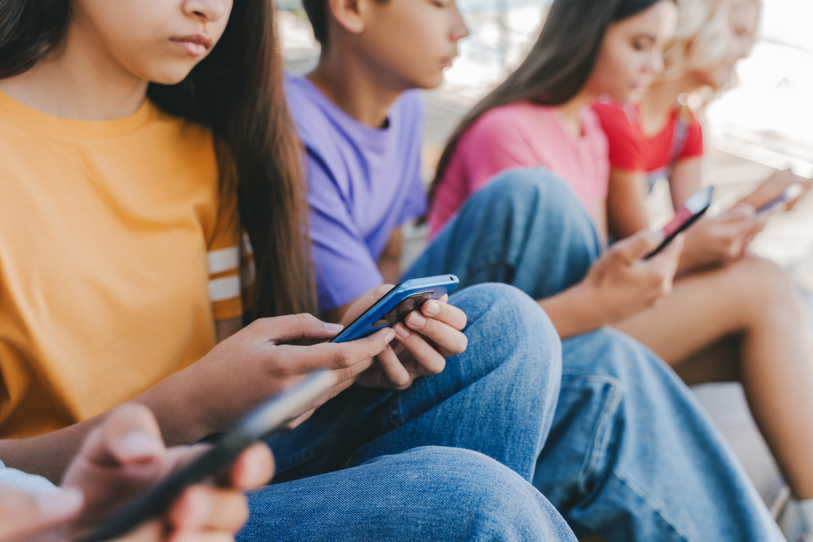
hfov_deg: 47.4
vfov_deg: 32.6
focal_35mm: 41
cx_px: 406
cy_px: 271
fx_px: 926
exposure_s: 1/500
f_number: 3.2
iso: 250
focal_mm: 41
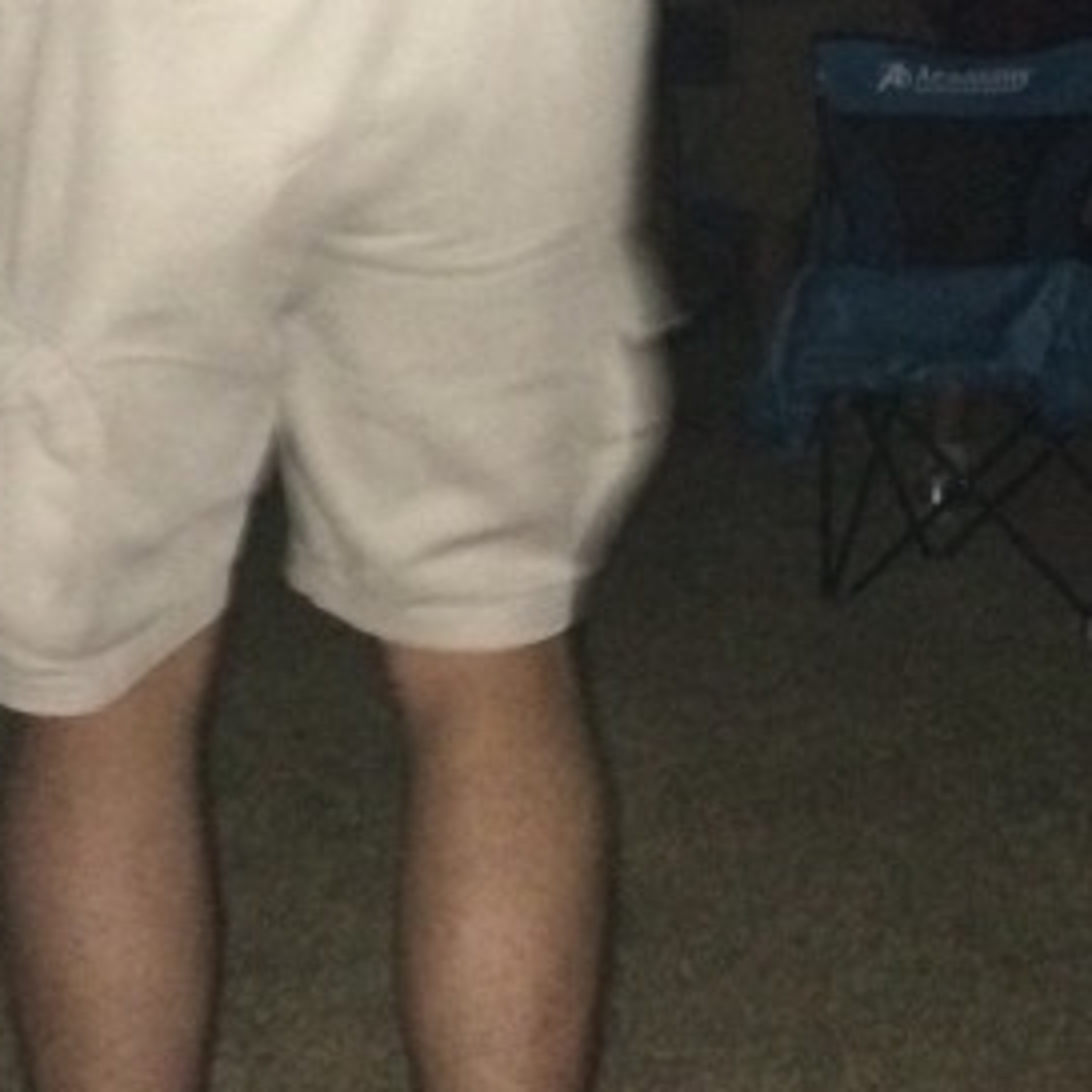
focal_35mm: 100
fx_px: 3569
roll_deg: +0.6
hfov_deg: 17.4
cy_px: -332
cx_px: 580
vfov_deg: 16.4
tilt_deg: +2.9
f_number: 2.2
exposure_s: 1/16
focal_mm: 4.15
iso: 400
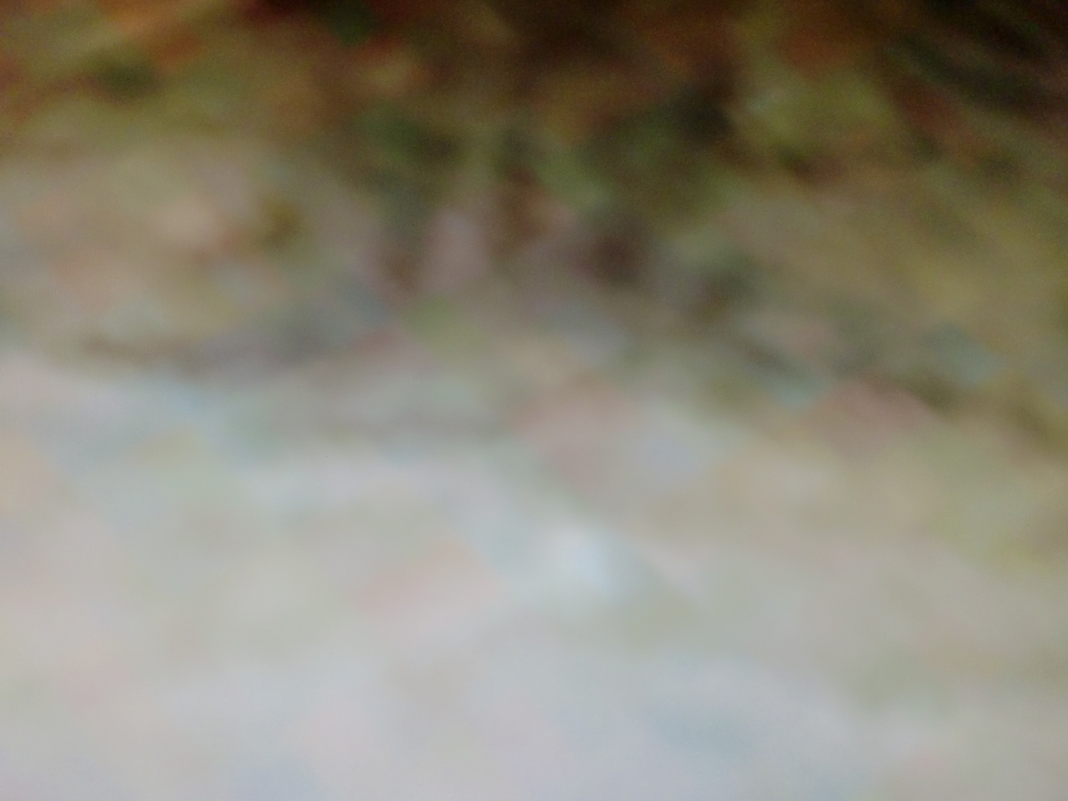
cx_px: 534
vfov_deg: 40.7
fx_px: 1080
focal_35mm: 35
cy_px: 400
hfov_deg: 52.6
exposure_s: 1/60
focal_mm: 6.3
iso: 250
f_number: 3.1
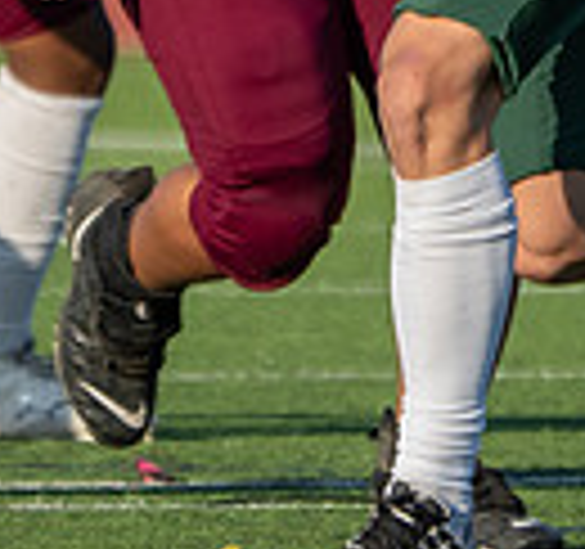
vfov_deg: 0.7
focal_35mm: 2436
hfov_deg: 0.7
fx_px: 45166
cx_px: 800
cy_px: -368
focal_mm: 300
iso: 320
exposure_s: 1/1250
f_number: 5.6
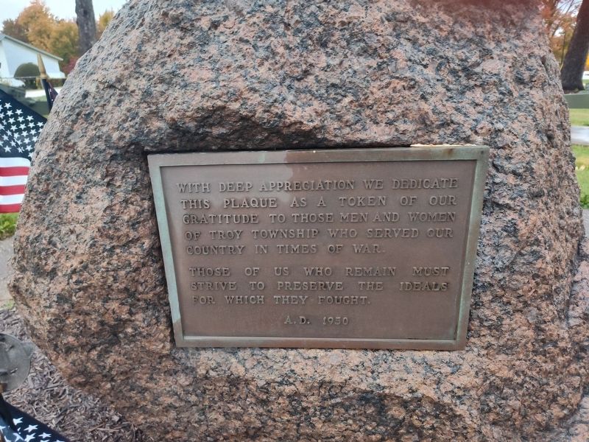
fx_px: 391
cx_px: 294
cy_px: 221
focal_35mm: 23
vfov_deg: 58.9
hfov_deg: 73.9
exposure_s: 1/60
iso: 1175
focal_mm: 5.56
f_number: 1.8
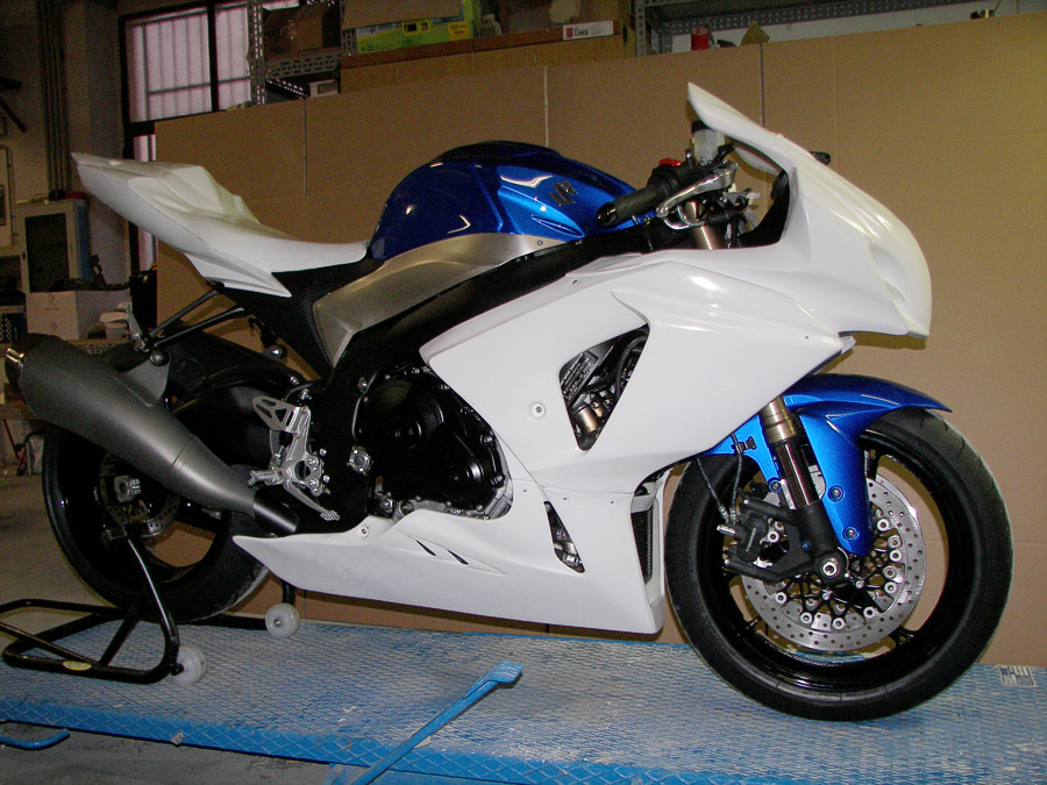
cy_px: 392
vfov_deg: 39.7
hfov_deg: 51.4
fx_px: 1089
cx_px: 524
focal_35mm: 36
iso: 100
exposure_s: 1/30
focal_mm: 6
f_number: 2.8
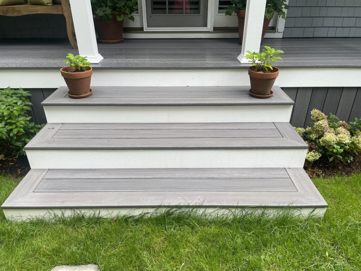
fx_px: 271
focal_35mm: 26
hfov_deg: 67.3
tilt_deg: -28.6
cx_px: 180
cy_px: 136
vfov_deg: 53.1
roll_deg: +0.7
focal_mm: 4.2
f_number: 1.6
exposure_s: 1/121
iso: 40
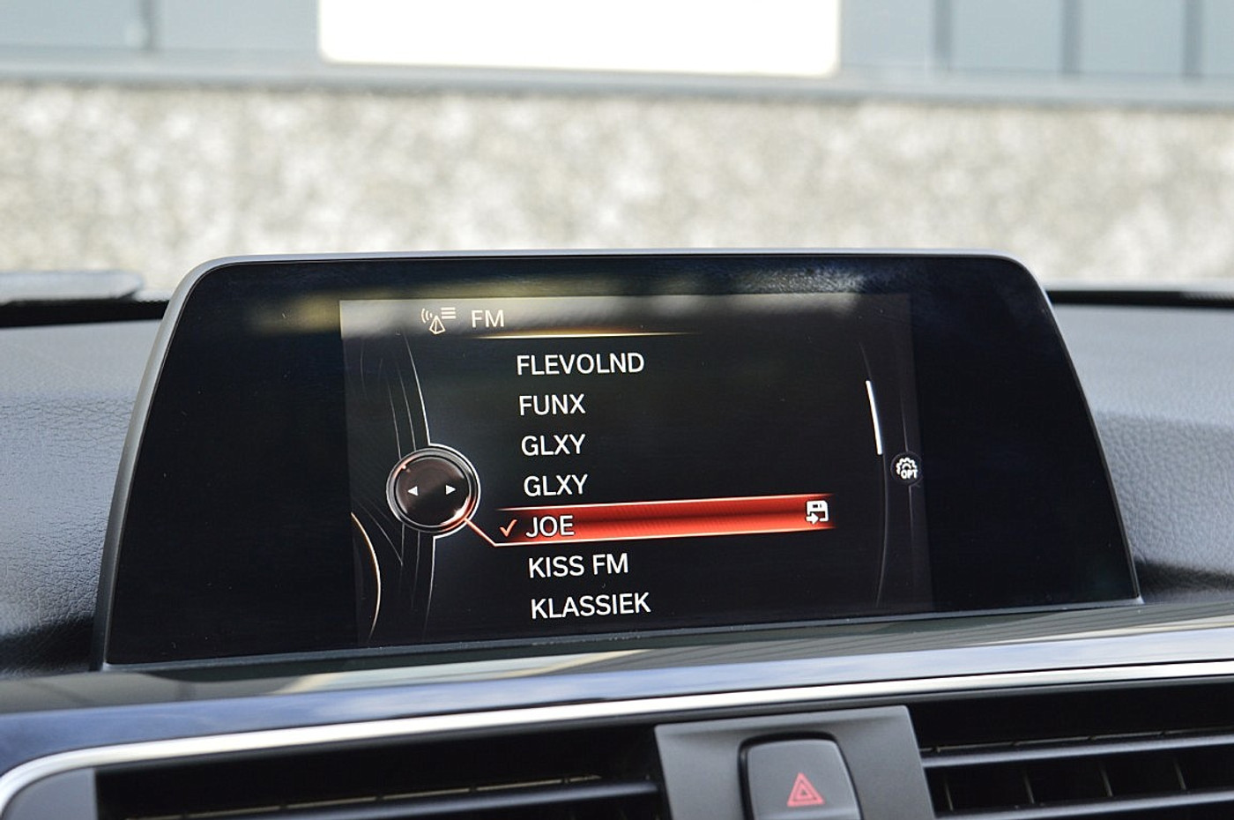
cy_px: 410
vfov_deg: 22.6
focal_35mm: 60
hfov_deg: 33.4
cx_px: 617
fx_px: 2054
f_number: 6.3
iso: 800
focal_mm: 40
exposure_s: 1/60
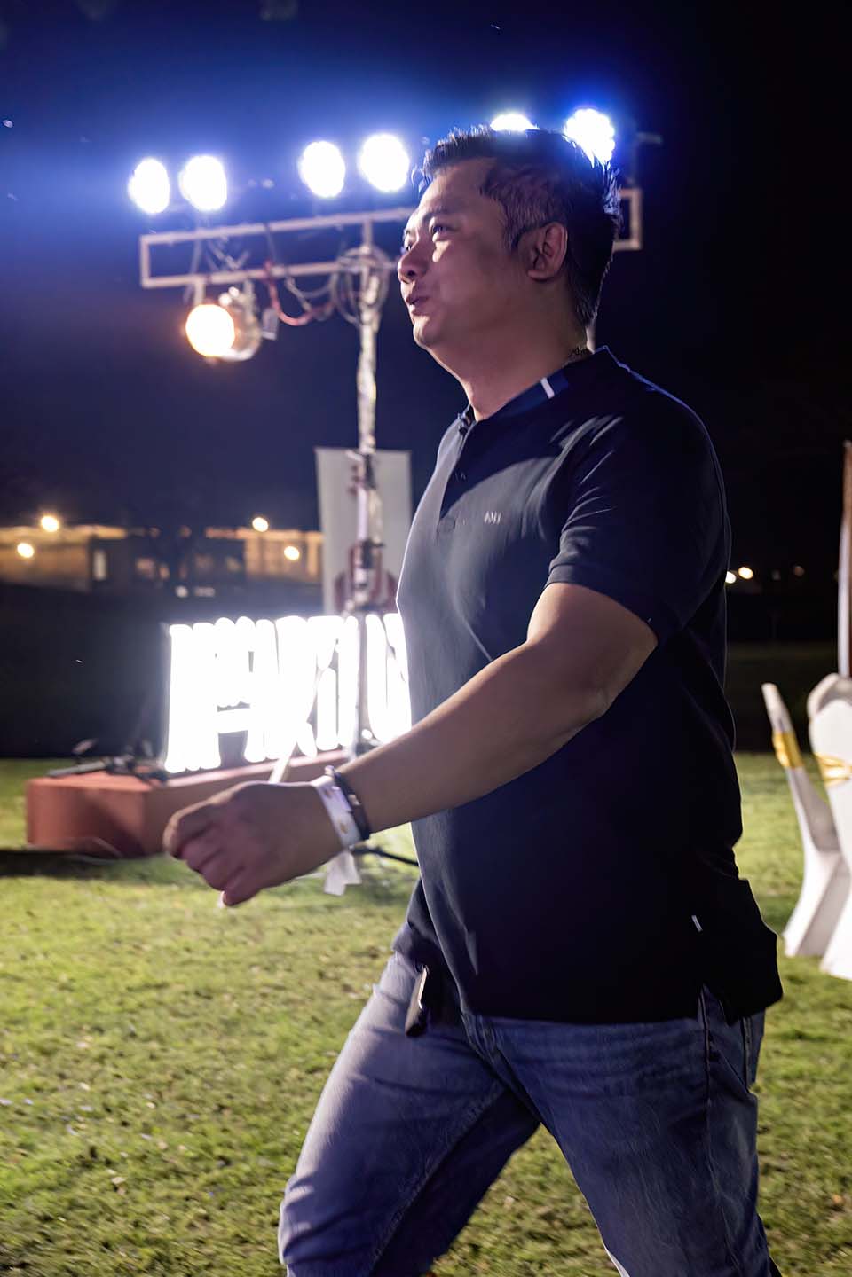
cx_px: 426
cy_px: 638
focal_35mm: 43
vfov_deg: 45.4
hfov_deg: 31.2
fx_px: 1526
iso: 18000
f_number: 4
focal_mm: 43
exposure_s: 1/200
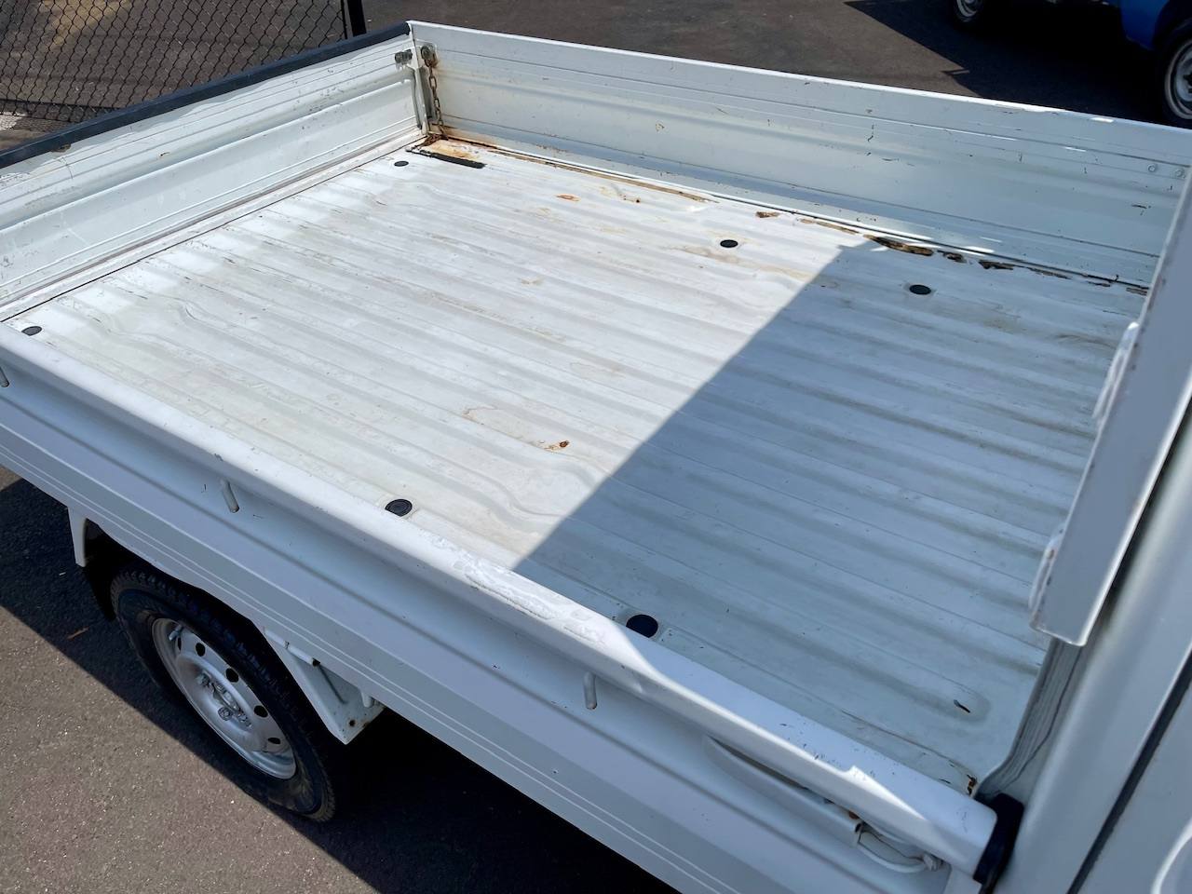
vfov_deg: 54.9
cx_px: 596
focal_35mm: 25
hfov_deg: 69.4
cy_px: 447
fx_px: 861
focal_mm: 5.1
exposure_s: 1/9174
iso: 32
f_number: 1.6
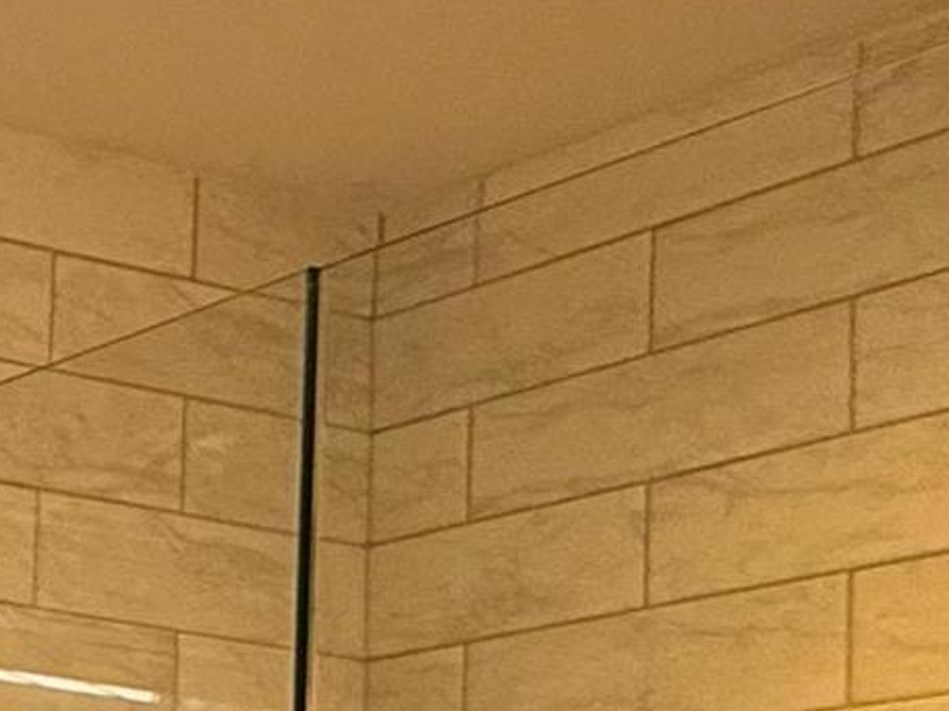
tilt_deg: +5.7
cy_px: 974
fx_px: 2576
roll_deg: -4.1
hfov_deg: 15.2
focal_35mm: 94
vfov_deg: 14.9
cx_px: -1140
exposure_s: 1/120
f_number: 2.2
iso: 160
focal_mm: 2.22
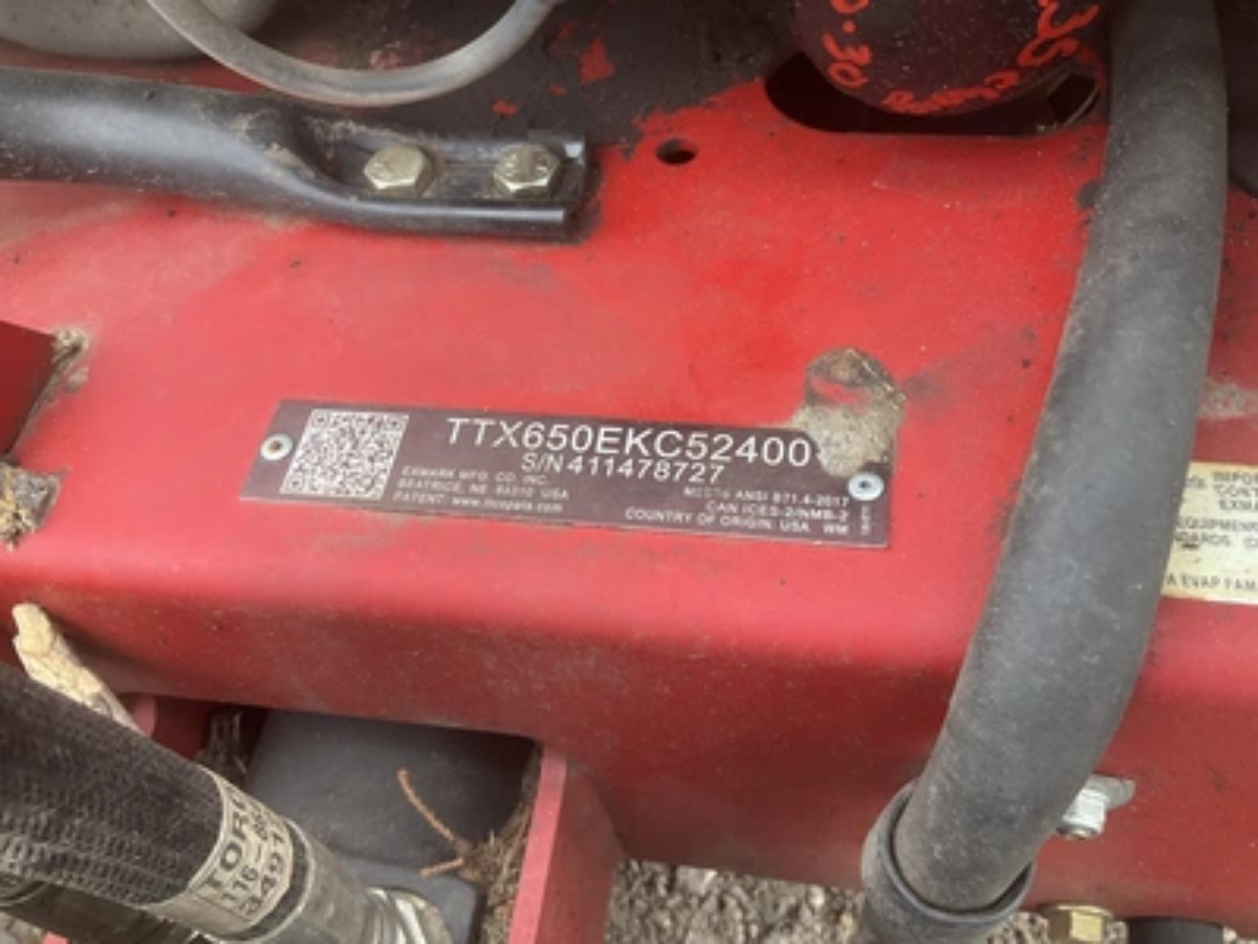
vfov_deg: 48.2
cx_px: 629
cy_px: 472
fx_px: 1054
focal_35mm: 29
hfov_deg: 61.7
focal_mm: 3
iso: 25
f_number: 1.8
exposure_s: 1/122
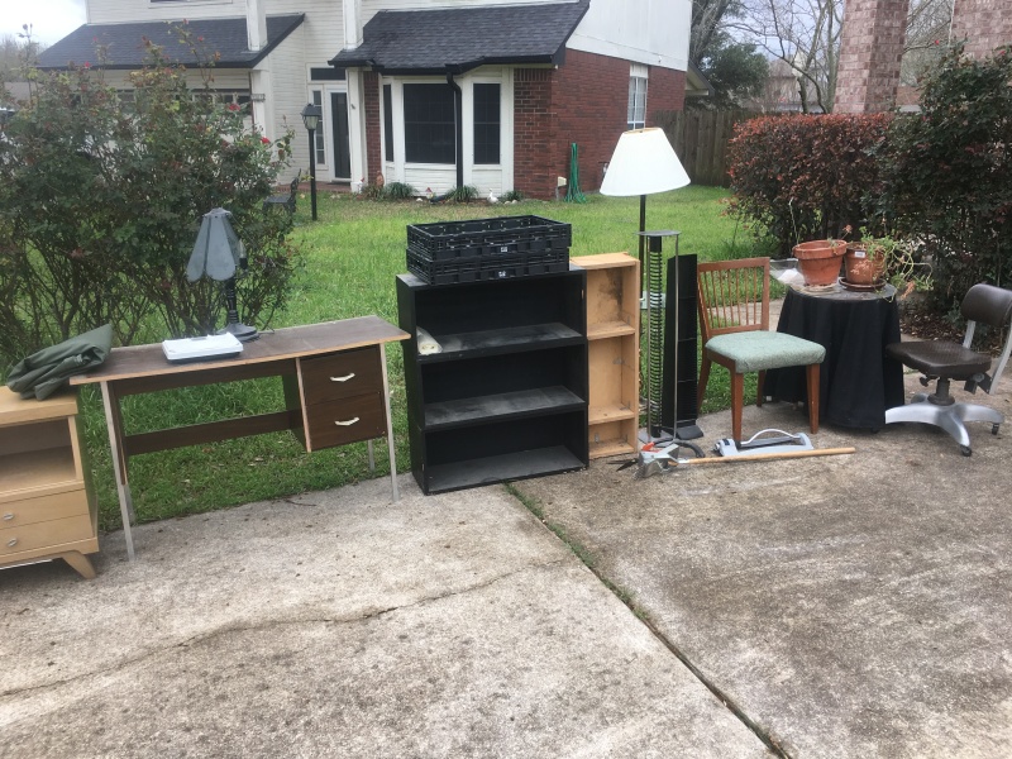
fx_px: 848
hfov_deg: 61.7
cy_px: 380
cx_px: 506
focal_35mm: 29
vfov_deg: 48.2
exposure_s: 1/442
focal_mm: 4.15
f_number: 2.2
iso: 25
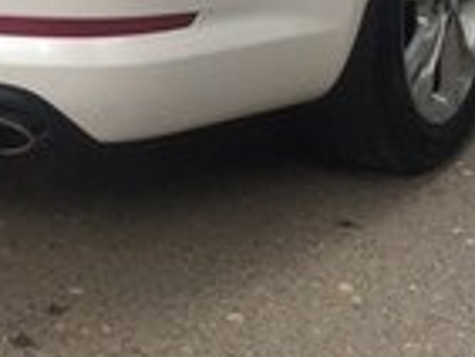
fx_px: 1868
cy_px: -140
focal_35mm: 136
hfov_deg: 14.5
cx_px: 222
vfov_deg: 10.6
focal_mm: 4.15
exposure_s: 1/430
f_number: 2.2
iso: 32
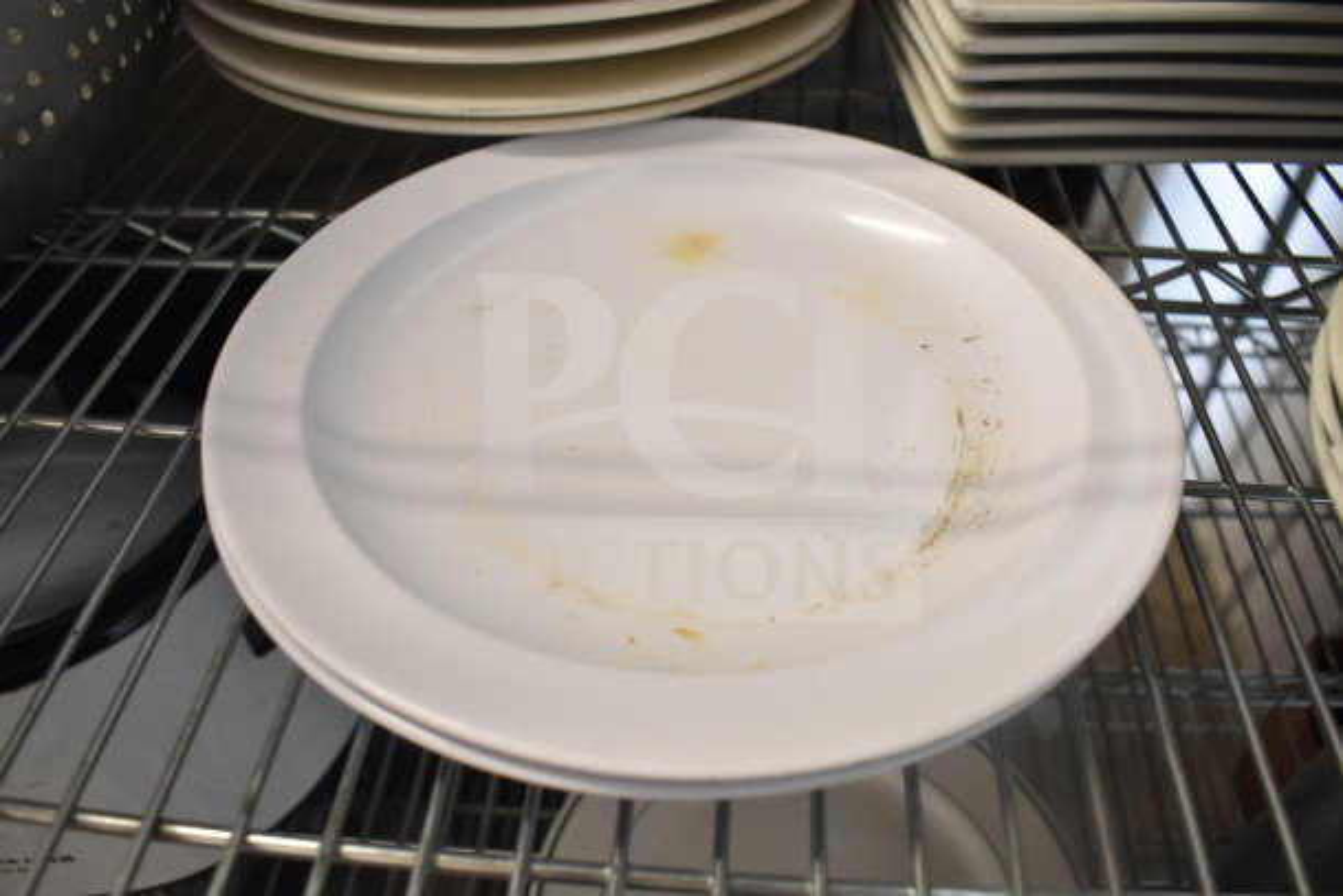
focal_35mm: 27
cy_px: 448
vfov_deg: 48.0
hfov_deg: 67.4
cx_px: 672
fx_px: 1007
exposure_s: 1/30
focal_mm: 18
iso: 800
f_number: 3.5
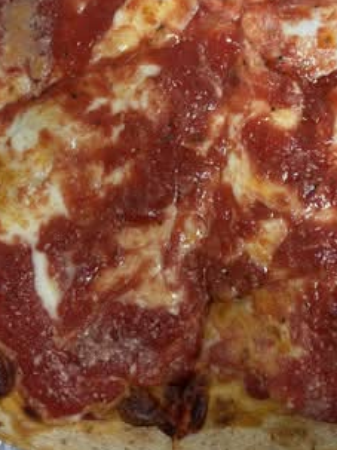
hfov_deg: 23.2
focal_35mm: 63
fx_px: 818
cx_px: 224
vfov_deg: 29.2
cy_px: 27
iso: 125
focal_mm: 5.96
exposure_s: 1/60
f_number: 1.6
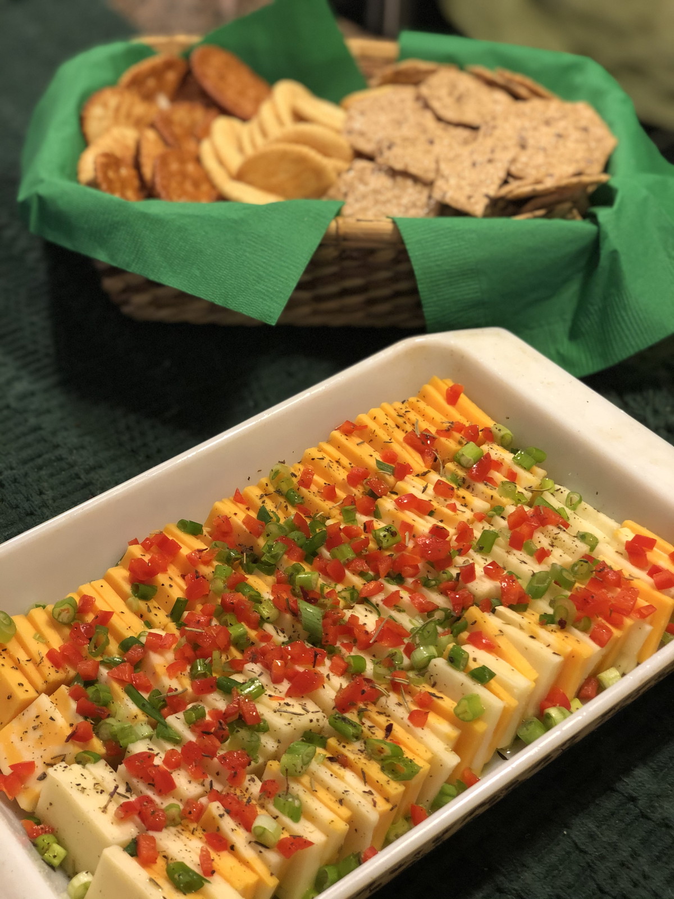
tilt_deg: -41.3
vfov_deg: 36.8
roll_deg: +0.0
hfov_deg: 28.0
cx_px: 337
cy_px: 450
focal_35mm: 52
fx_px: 1350
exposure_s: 1/30
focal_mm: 6
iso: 100
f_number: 2.4
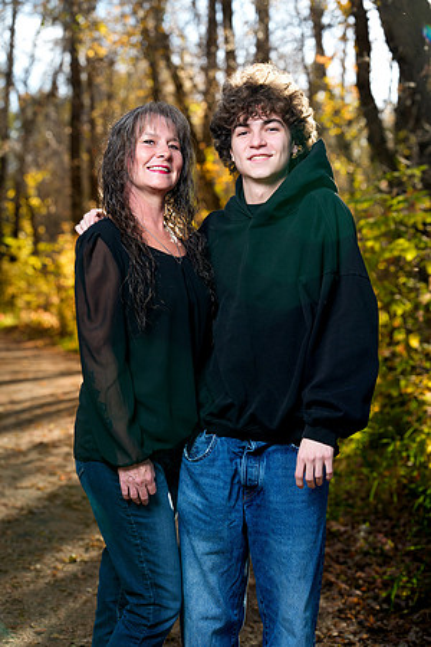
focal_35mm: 75
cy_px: 324
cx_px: 216
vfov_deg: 27.0
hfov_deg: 18.2
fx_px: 1347
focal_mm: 75
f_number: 4
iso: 400
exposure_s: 1/160
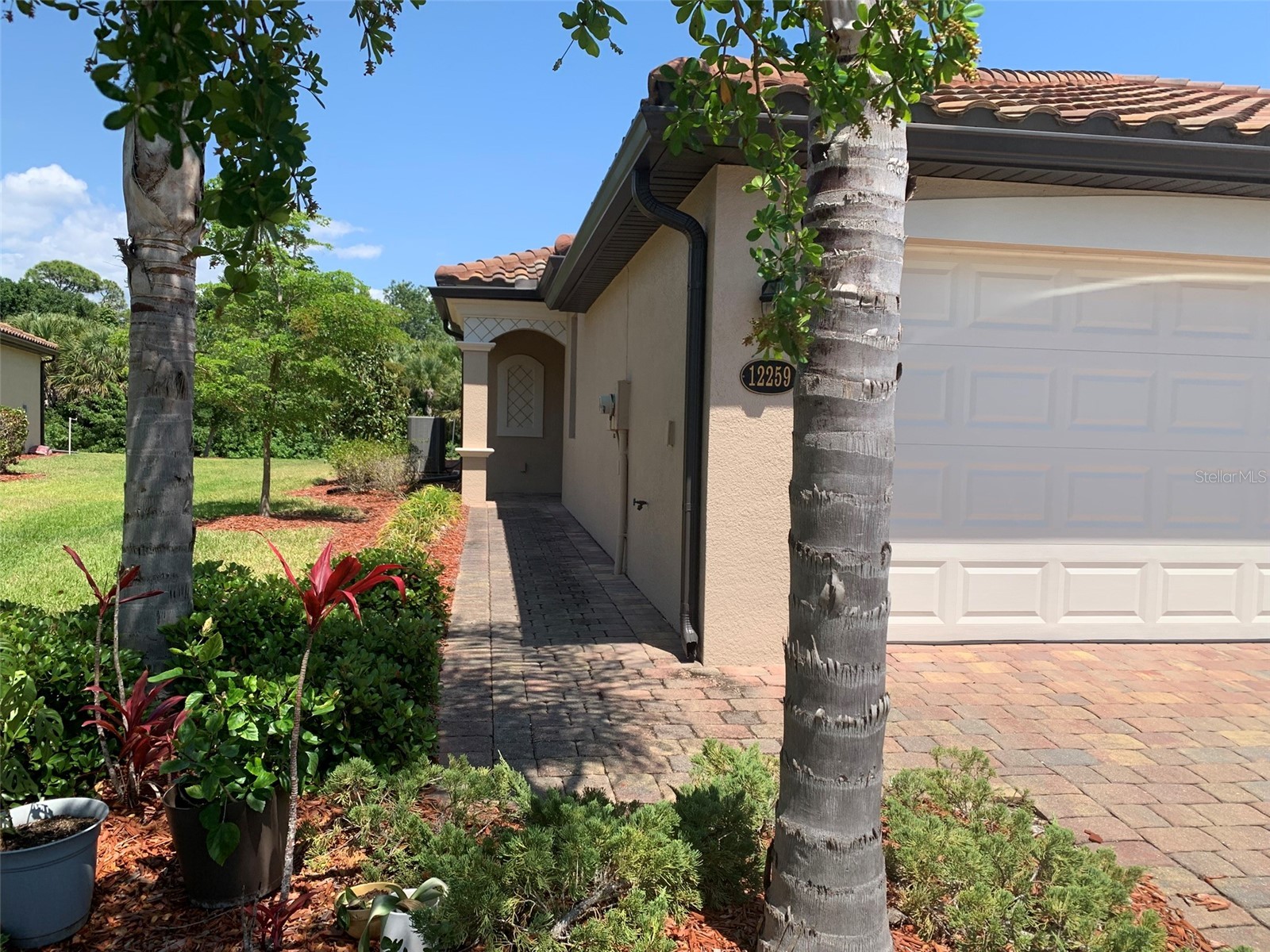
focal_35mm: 26
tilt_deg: -3.5
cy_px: 476
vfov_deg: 53.1
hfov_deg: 67.3
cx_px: 635
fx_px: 954
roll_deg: -1.5
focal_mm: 4.25
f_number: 1.8
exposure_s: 1/1634
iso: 25
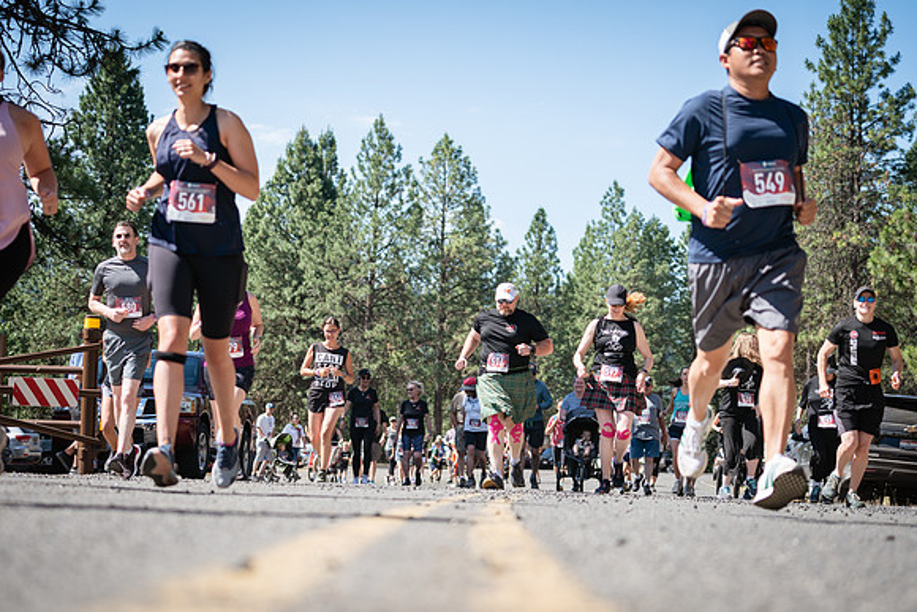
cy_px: 306
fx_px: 1885
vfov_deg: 18.4
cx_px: 458
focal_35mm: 74
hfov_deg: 27.3
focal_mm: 74
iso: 125
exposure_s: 1/500
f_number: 4
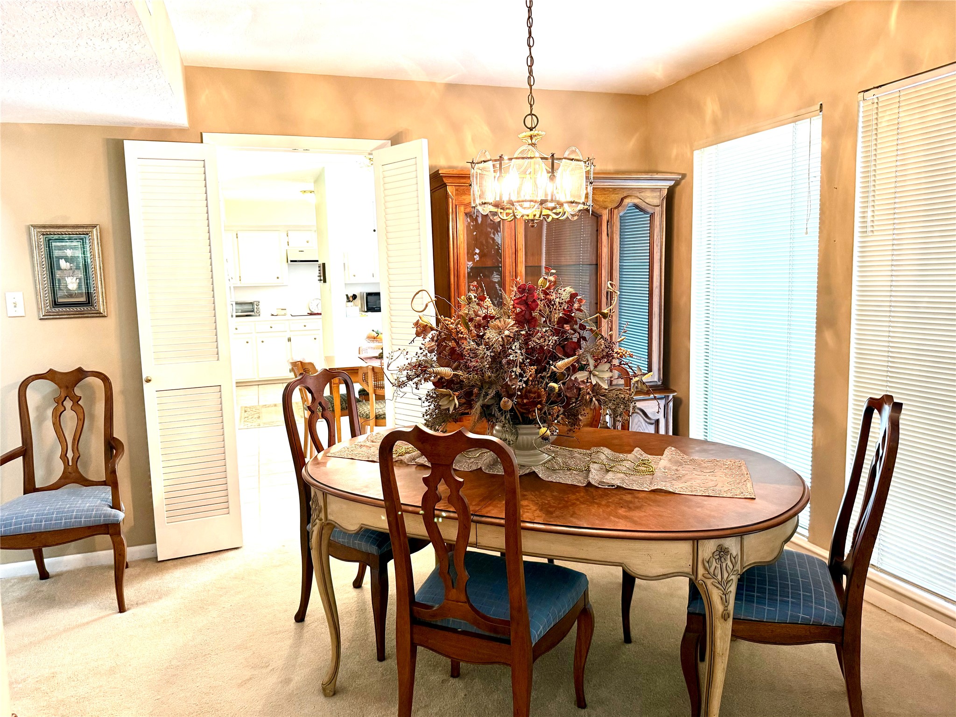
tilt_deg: -5.7
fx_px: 663
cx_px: 478
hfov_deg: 71.6
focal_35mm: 24
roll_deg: +1.7
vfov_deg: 56.8
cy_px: 358
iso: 200
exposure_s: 1/60
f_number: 1.78
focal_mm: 6.76
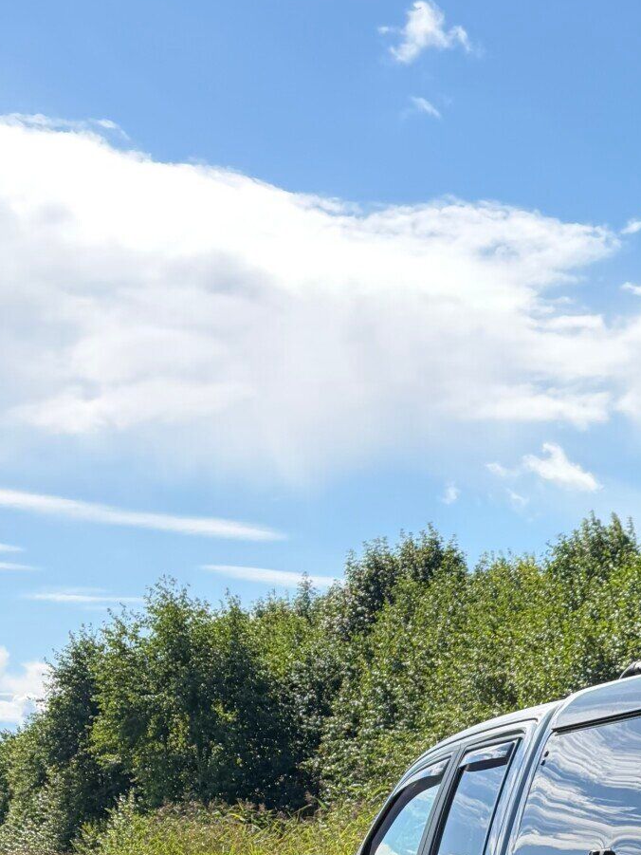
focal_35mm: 75
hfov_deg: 18.3
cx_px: 833
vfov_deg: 25.0
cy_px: 815
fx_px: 1851
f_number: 1.6
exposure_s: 1/1064
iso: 64
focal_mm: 5.96
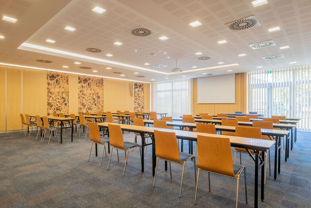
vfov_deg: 61.9
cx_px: 156
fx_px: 173
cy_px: 104
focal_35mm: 20
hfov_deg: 84.0
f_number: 11
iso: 200
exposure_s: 1/8
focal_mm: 13.2
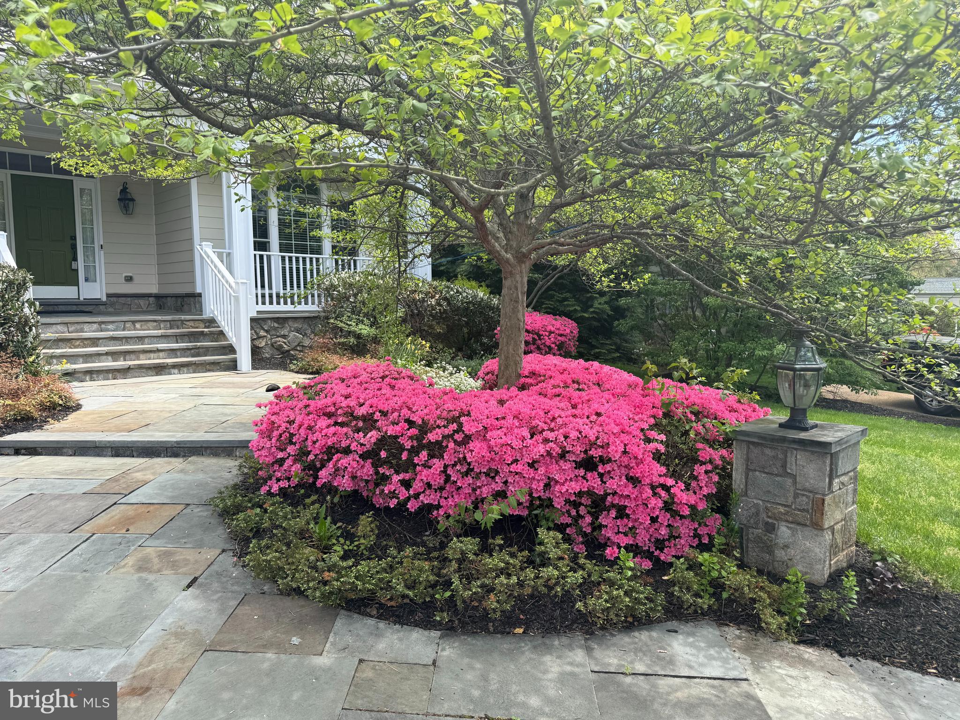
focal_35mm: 24
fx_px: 666
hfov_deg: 71.6
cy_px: 360
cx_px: 480
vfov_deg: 56.8
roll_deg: -0.7
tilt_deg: -5.4
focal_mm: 6.76
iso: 80
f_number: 1.78
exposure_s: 1/796
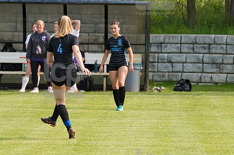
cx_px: 64
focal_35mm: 482
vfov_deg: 2.8
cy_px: 81
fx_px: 3130
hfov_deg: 4.3
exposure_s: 1/2000
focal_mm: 200
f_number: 5.6
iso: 800
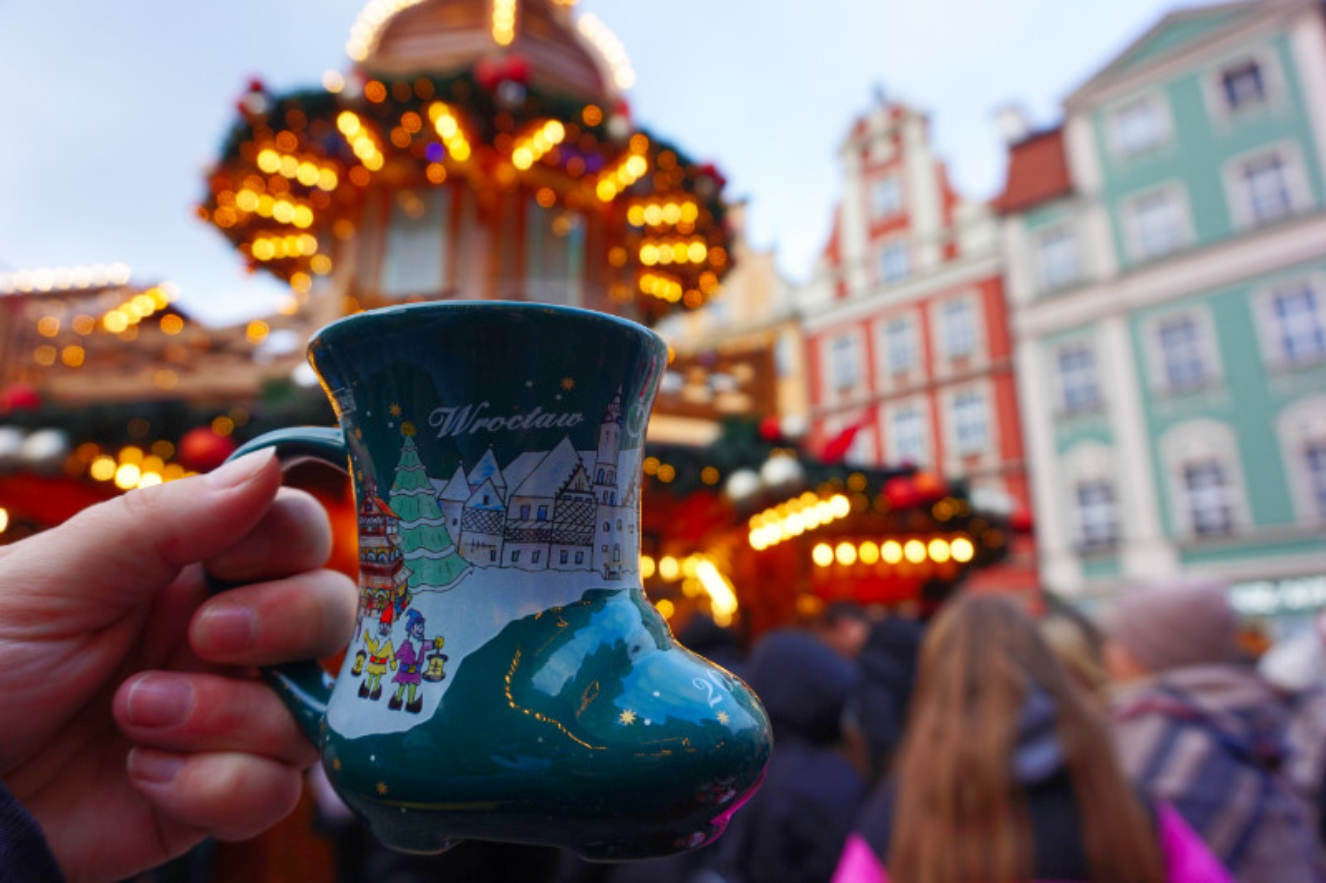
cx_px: 663
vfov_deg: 53.1
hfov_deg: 73.8
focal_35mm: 24
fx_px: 884
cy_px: 442
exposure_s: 1/80
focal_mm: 16
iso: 100
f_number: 4.5
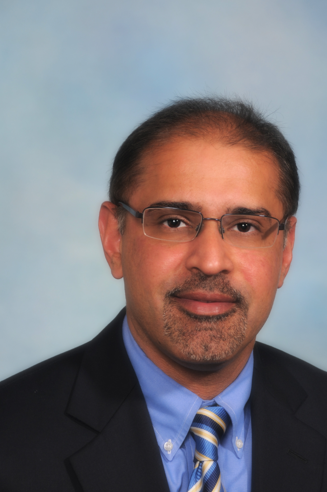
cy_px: 296
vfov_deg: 12.4
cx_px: 182
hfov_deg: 8.2
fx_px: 2267
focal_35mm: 166
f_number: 5.6
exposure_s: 1/60
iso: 100
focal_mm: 80
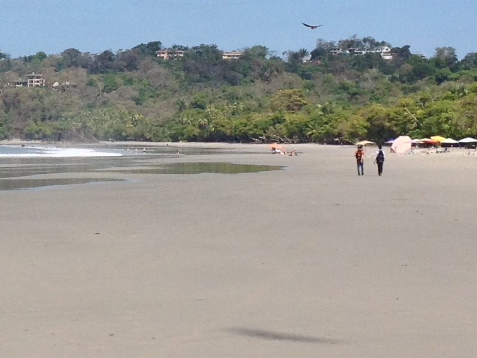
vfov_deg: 10.3
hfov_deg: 13.6
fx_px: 1985
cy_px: 61
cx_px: 66
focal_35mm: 144
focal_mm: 4.28
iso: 50
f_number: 2.4
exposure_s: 1/2632
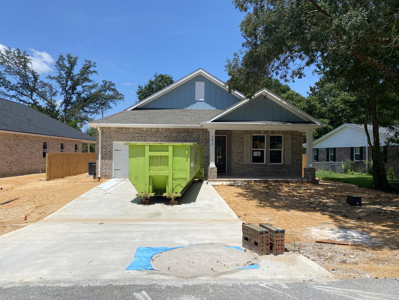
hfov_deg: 67.3
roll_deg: -0.7
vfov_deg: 53.1
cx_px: 200
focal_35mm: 26
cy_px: 150
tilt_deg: +0.4
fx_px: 300
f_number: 1.8
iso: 32
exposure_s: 1/4808
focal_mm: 4.25
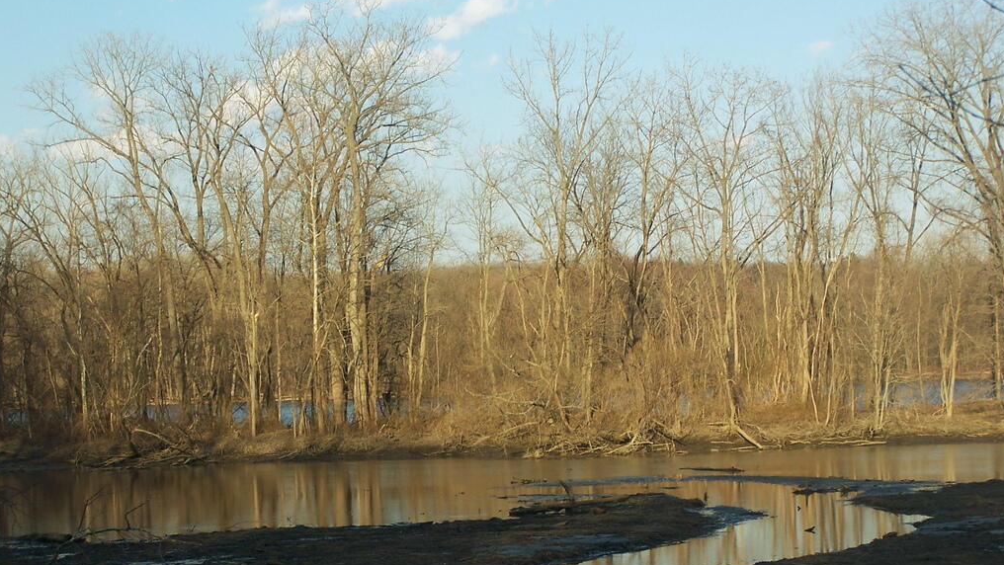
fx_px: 2396
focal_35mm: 90
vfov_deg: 13.4
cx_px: 502
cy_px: 334
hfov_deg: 23.7
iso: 80
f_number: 3.2
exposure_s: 1/160
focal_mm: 13.7
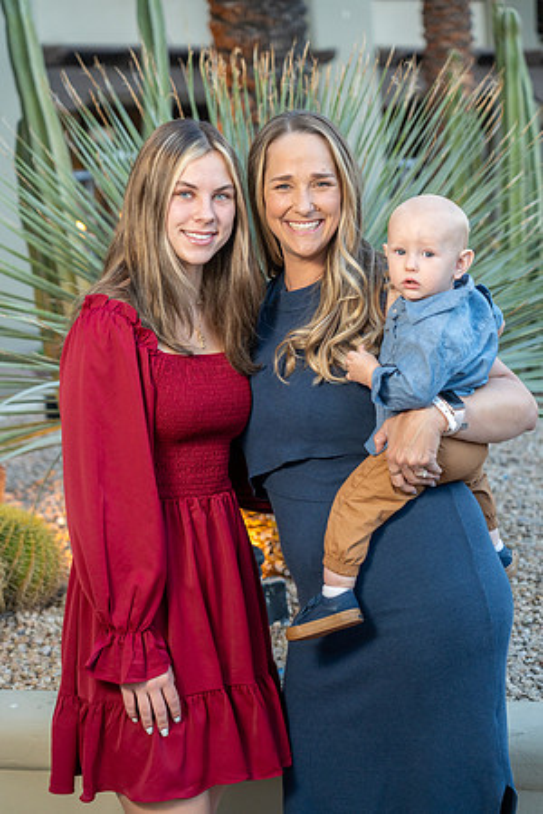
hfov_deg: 17.7
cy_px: 407
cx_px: 272
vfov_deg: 26.3
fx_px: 1742
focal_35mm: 77
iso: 800
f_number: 4
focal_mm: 77
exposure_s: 1/160
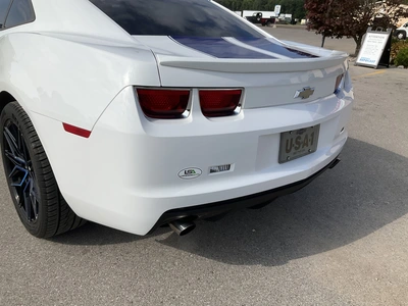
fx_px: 342
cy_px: 153
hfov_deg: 61.7
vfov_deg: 48.2
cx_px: 204
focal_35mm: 29
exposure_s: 1/3125
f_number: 1.8
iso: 25
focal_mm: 3
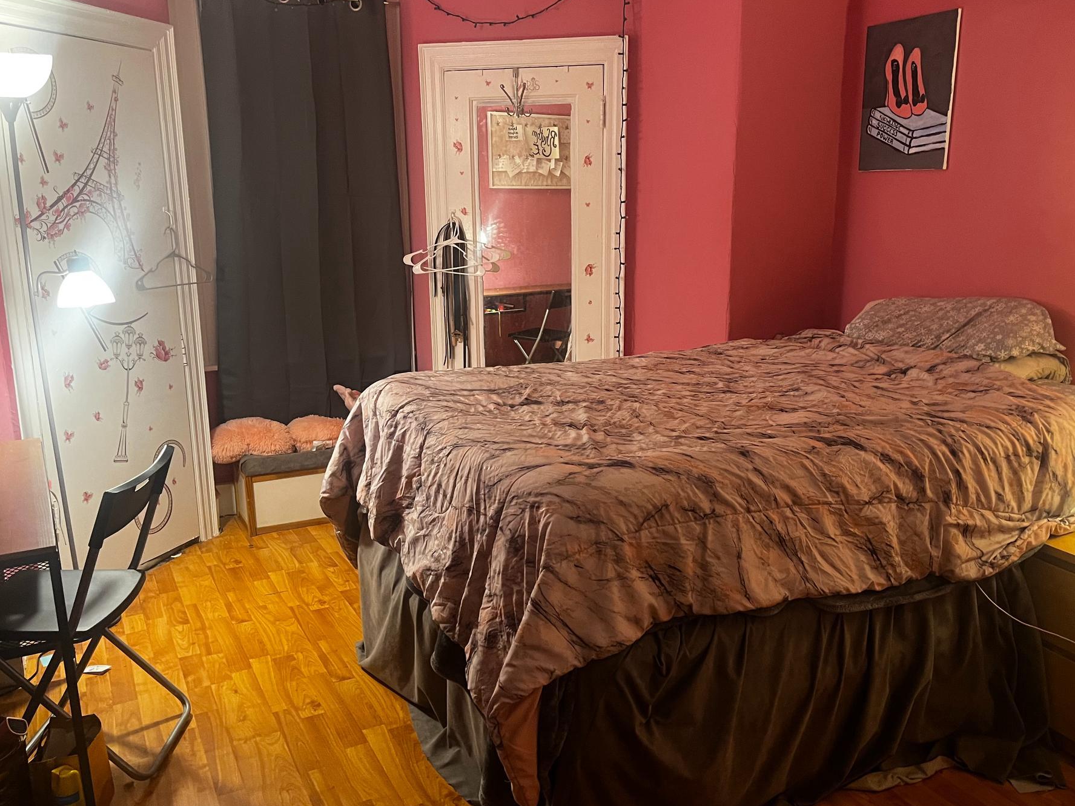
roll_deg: -0.2
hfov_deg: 59.9
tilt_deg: -15.8
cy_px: 412
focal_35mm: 30
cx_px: 571
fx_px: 932
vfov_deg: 46.8
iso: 400
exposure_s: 1/60
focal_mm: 5.1
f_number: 1.6
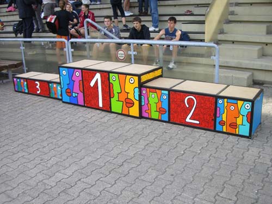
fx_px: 299
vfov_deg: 37.7
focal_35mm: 38
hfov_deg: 49.0
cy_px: 102
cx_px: 136
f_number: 2.7
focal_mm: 6.2
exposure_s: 1/250
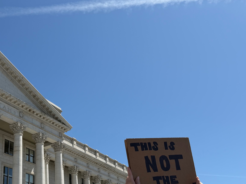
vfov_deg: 33.1
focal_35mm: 42
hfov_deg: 43.2
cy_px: 155
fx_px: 298
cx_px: 58
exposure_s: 1/5714
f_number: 1.78
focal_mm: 6.76
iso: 80
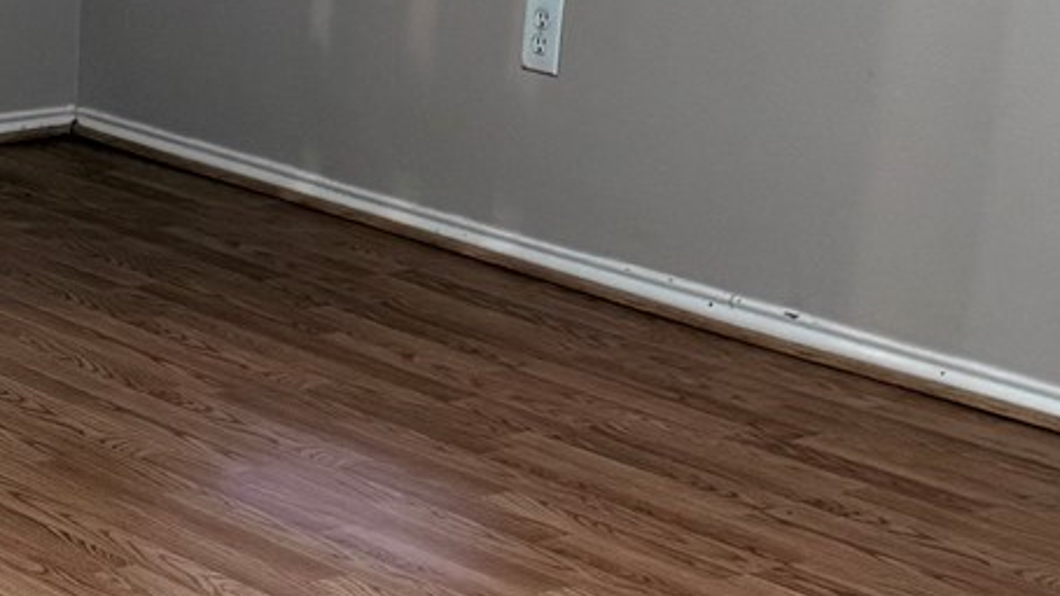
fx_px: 3315
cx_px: -168
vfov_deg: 10.2
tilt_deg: -20.0
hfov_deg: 17.4
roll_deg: -1.3
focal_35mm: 118
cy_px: 626
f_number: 1.78
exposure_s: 1/60
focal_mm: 6.76
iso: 320
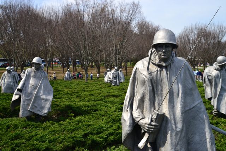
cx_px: 113
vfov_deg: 35.1
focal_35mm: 38
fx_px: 239
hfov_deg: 50.7
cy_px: 76
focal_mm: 38
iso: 320
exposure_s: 1/500
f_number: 11
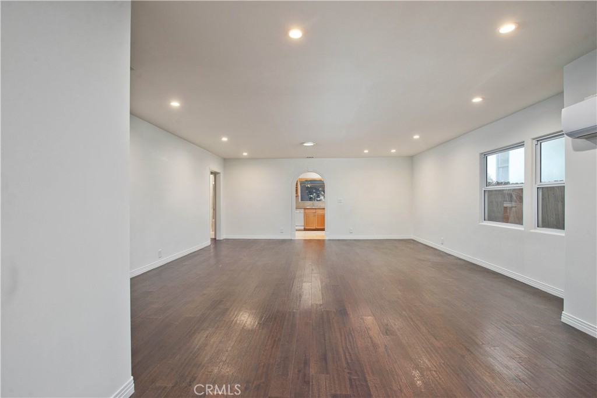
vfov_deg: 73.8
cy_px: 199
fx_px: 265
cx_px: 298
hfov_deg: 96.7
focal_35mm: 16
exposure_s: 1/50
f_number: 7.1
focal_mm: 16
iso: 400
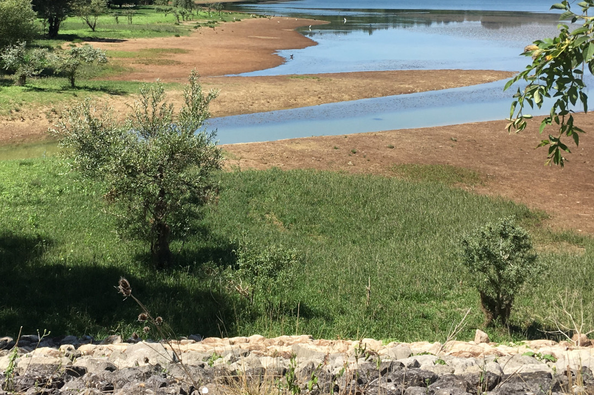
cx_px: 230
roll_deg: +0.8
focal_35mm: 57
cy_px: 84
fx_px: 940
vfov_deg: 23.4
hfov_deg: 34.9
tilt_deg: -8.2
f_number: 2.2
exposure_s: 1/1304
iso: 25
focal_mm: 4.15
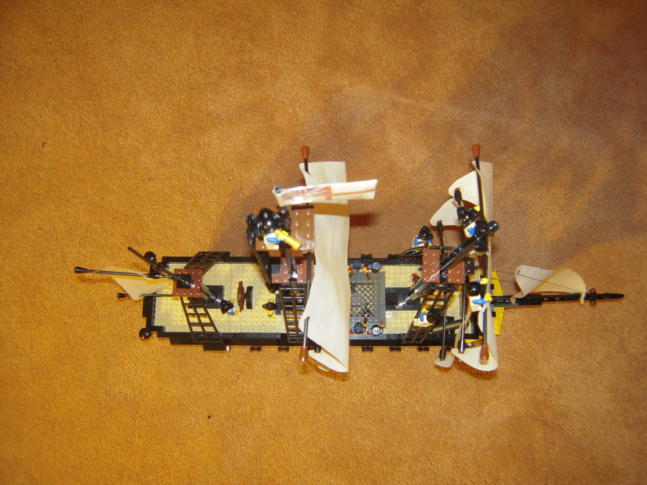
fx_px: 523
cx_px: 324
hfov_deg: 63.4
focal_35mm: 28
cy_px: 242
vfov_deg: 49.7
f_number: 2.7
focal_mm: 5
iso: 250
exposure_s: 1/15
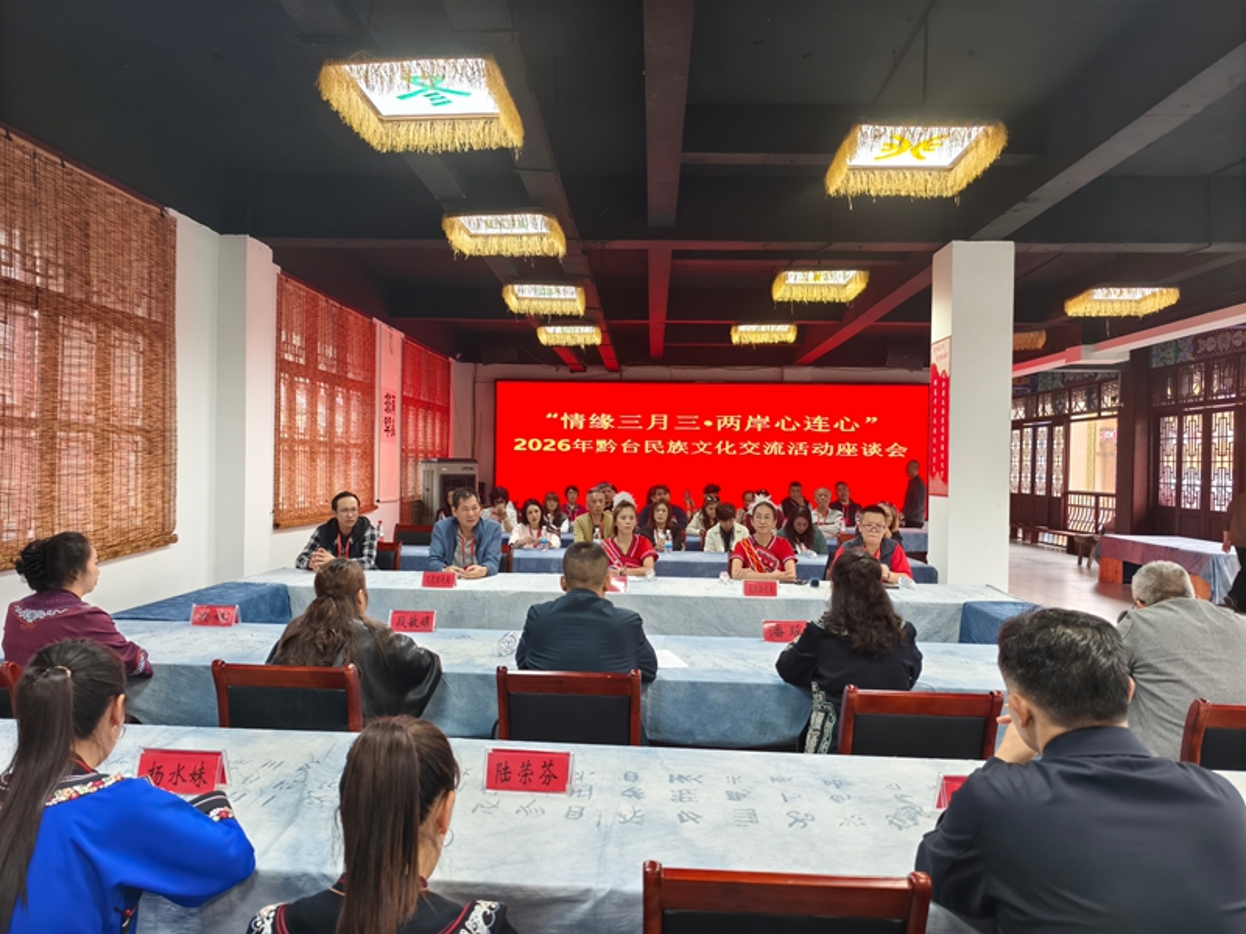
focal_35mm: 23
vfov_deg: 58.9
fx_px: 828
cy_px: 467
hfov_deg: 73.9
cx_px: 623
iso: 693
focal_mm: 5.6
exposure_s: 1/100
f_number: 1.57
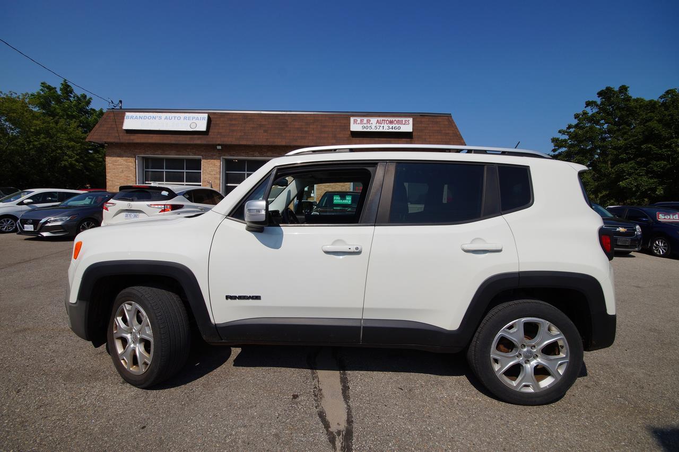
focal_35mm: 15
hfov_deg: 100.4
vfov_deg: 77.3
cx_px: 340
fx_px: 283
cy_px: 226
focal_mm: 10
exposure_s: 1/320
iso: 100
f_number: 10
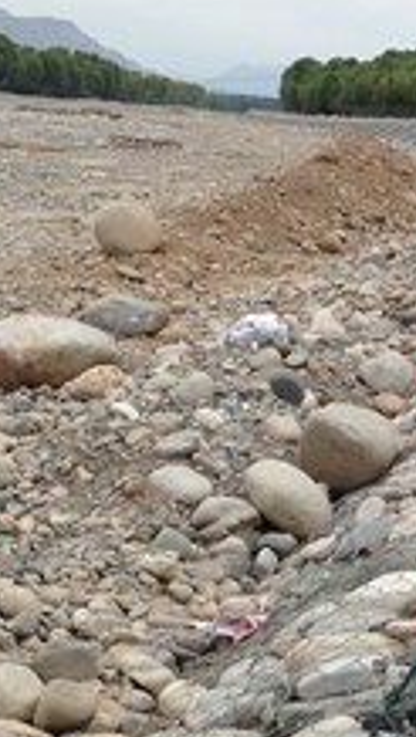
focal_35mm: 99
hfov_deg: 11.9
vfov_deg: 21.4
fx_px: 1937
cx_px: 551
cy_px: 517
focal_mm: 4.13
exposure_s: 1/1355
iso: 50
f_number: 2.4
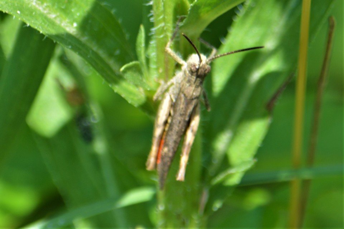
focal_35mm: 450
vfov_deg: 3.1
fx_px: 4300
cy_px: 114
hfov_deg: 4.6
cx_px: 172
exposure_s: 1/125
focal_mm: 300
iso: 140
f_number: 8
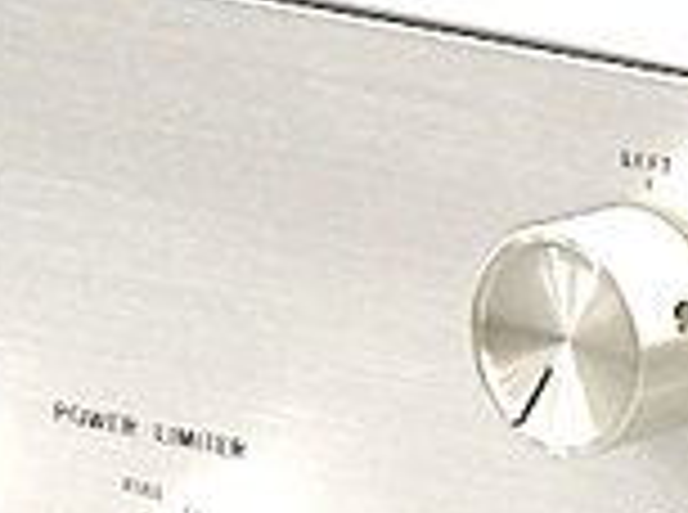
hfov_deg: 2.5
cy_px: 171
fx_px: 15466
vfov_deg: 1.9
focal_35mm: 780
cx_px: 904
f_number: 5.2
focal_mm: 22.3
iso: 200
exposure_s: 1/3.2
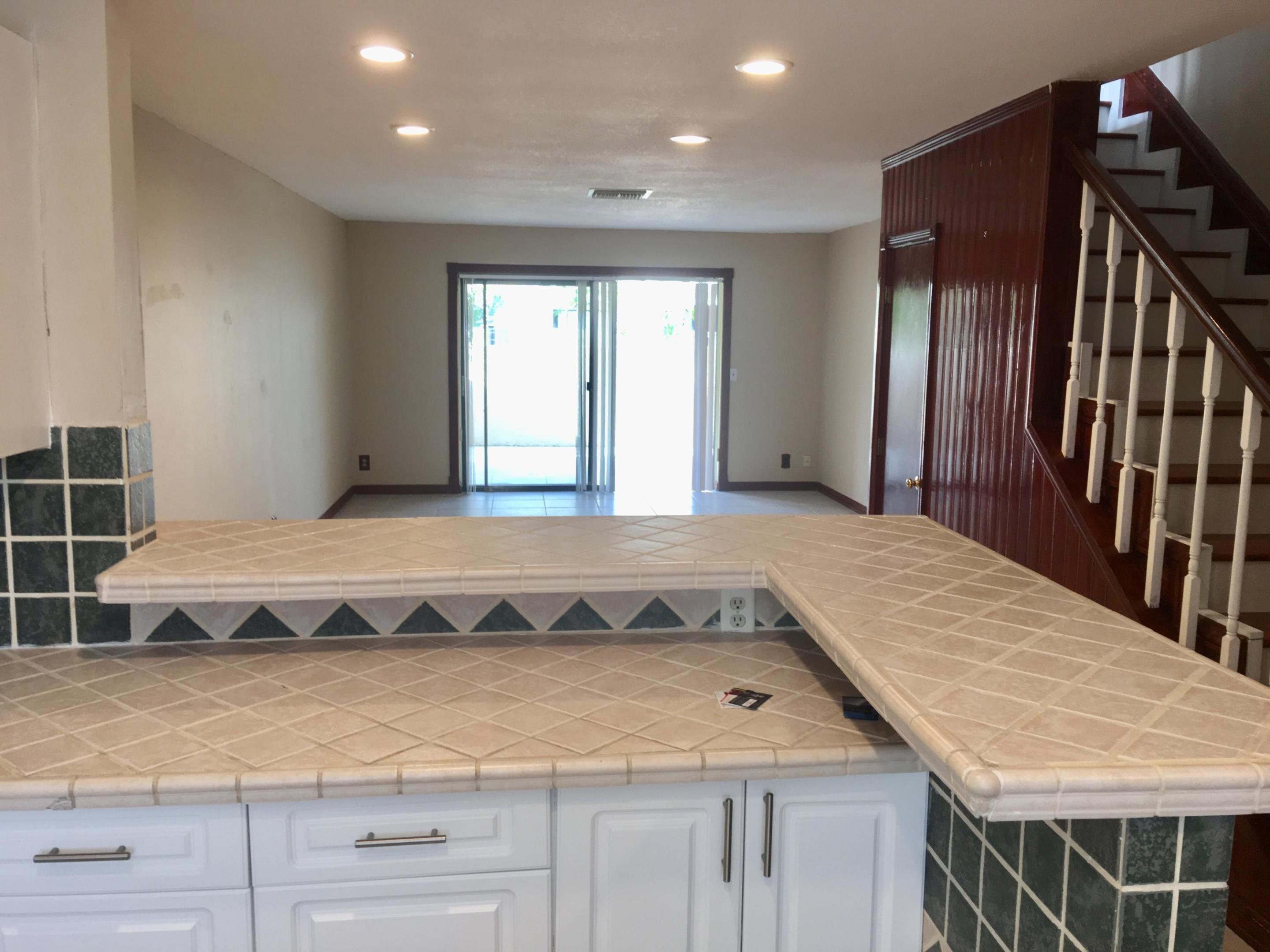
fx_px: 1064
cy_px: 476
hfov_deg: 61.7
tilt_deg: -4.5
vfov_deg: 48.2
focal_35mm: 29
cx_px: 635
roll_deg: -0.8
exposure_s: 1/30
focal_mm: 4.15
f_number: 2.2
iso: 32
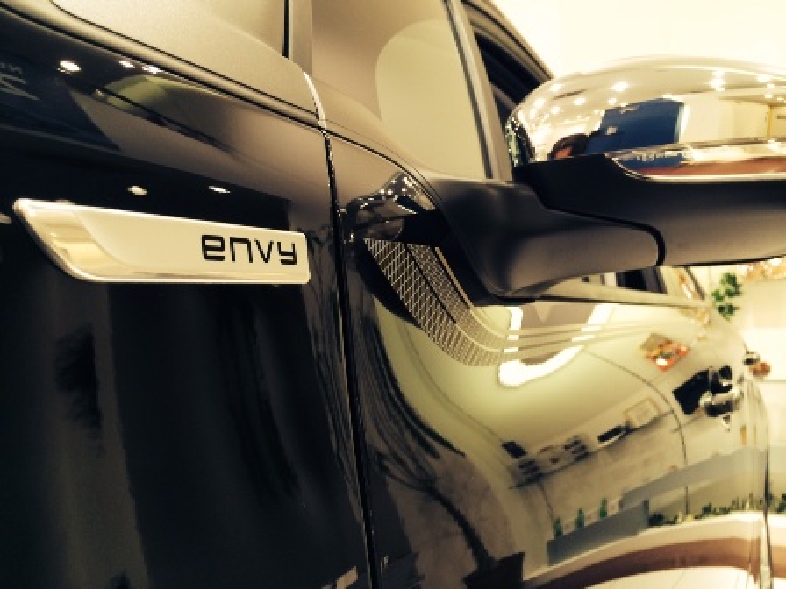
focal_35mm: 30
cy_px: 294
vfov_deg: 46.8
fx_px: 681
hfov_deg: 60.0
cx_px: 393
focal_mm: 4.12
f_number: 2.2
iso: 80
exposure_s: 1/30
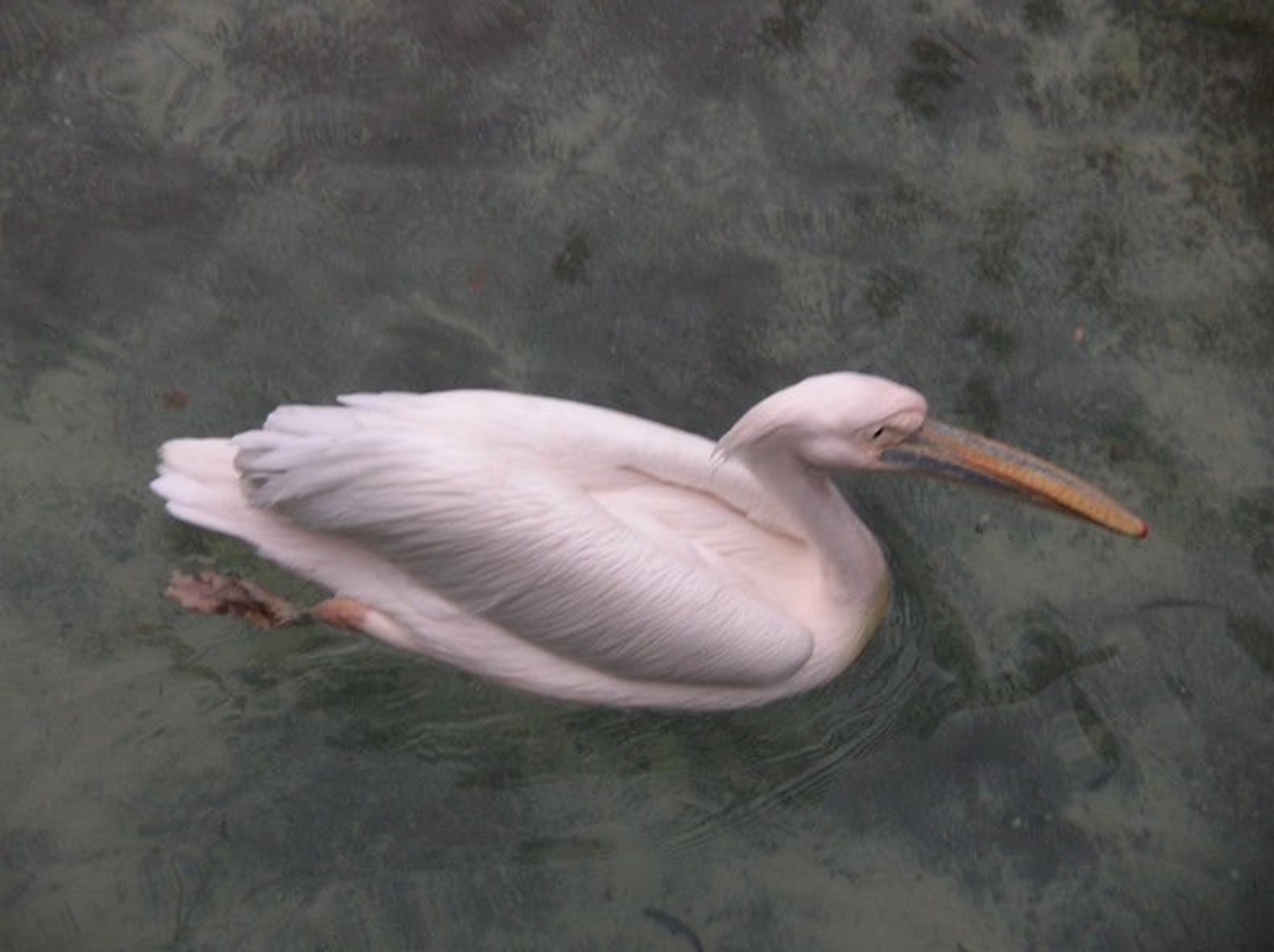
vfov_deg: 11.9
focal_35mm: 124
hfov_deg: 15.9
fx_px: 4558
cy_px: 476
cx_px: 637
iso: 76
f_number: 3.6
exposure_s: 1/124
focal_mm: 20.4
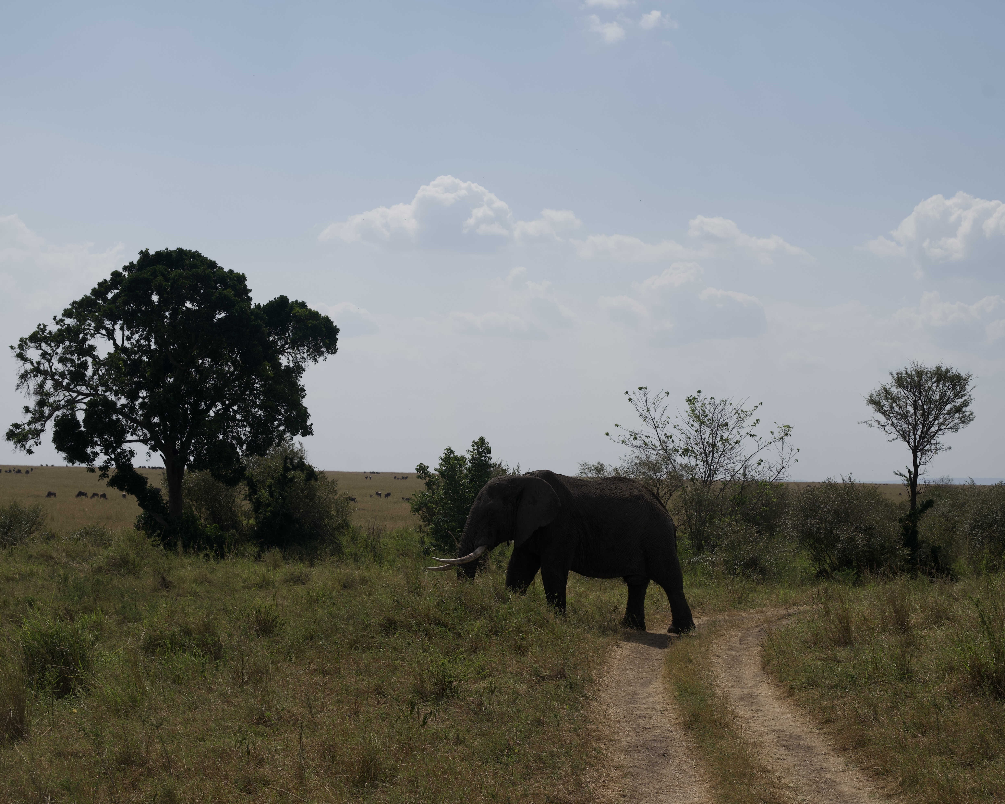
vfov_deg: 27.1
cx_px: 542
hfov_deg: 33.6
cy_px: 399
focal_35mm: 56
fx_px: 1666
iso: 200
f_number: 6.3
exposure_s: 1/2500
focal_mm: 49
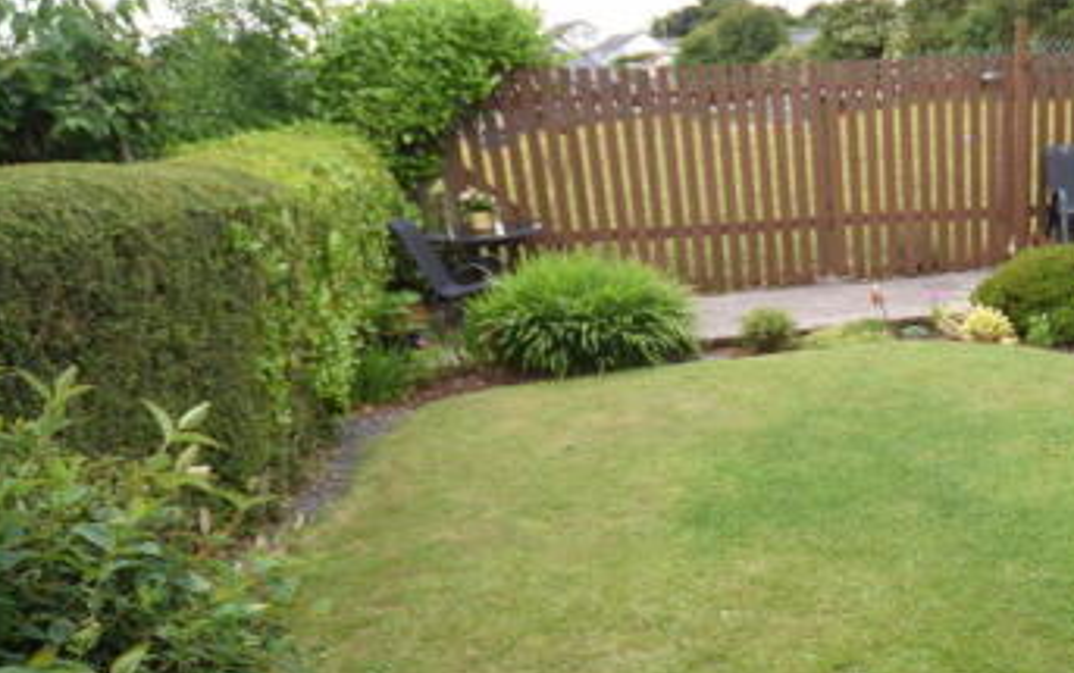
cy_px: 518
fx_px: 1025
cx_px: 941
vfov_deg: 35.4
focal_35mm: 35
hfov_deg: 49.9
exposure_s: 1/125
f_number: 5.6
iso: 360
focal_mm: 12
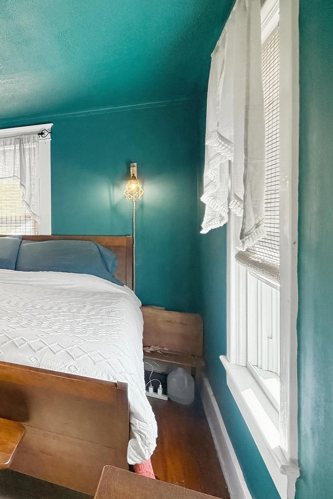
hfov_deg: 34.3
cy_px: 282
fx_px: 361
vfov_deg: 69.1
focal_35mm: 26
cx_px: -105
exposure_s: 1/60
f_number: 2.2
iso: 400
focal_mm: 2.2
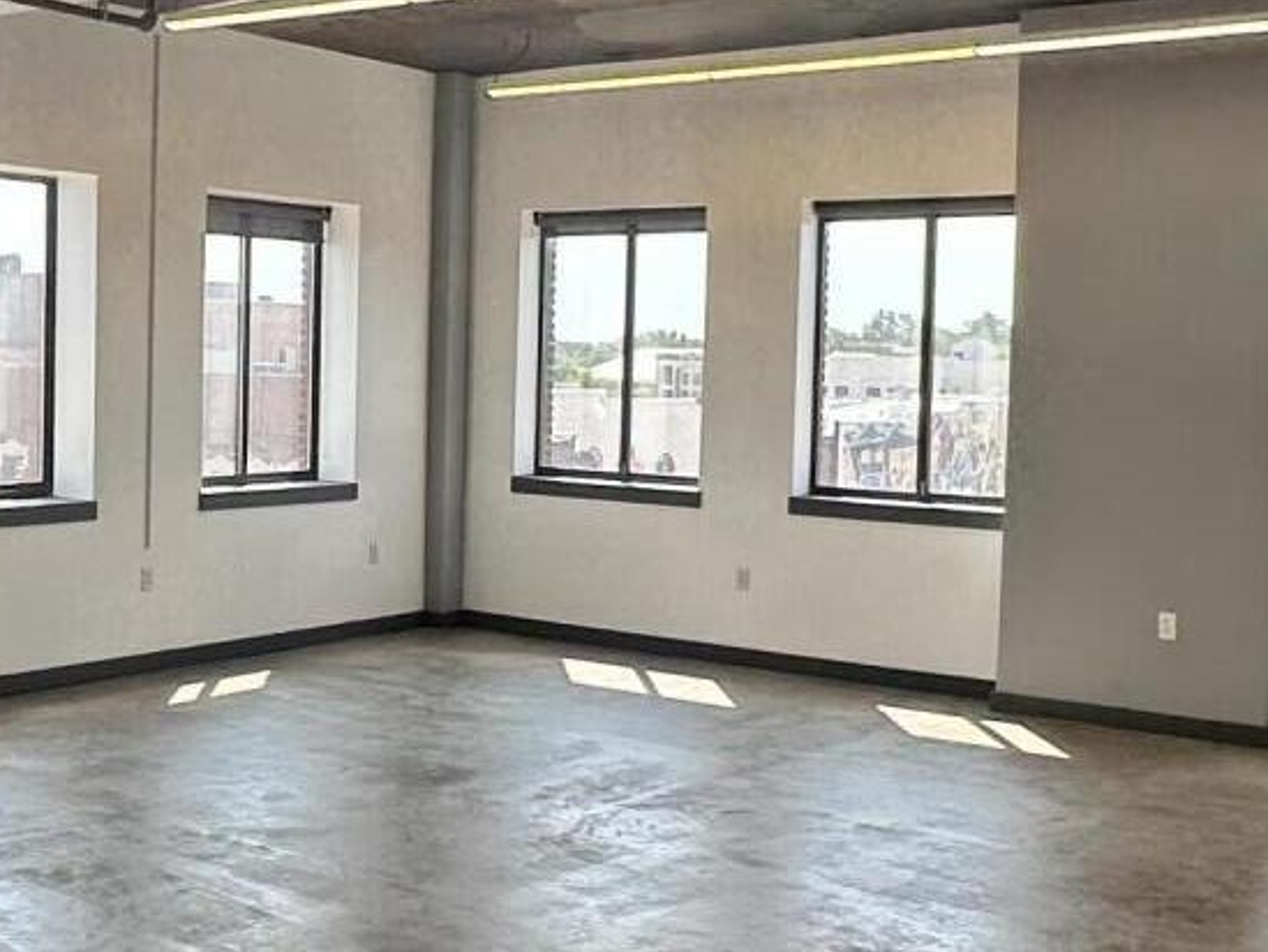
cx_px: 400
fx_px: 1869
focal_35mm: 51
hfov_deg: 37.0
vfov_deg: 28.6
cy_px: 430
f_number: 2.2
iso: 80
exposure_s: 1/500
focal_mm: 2.22
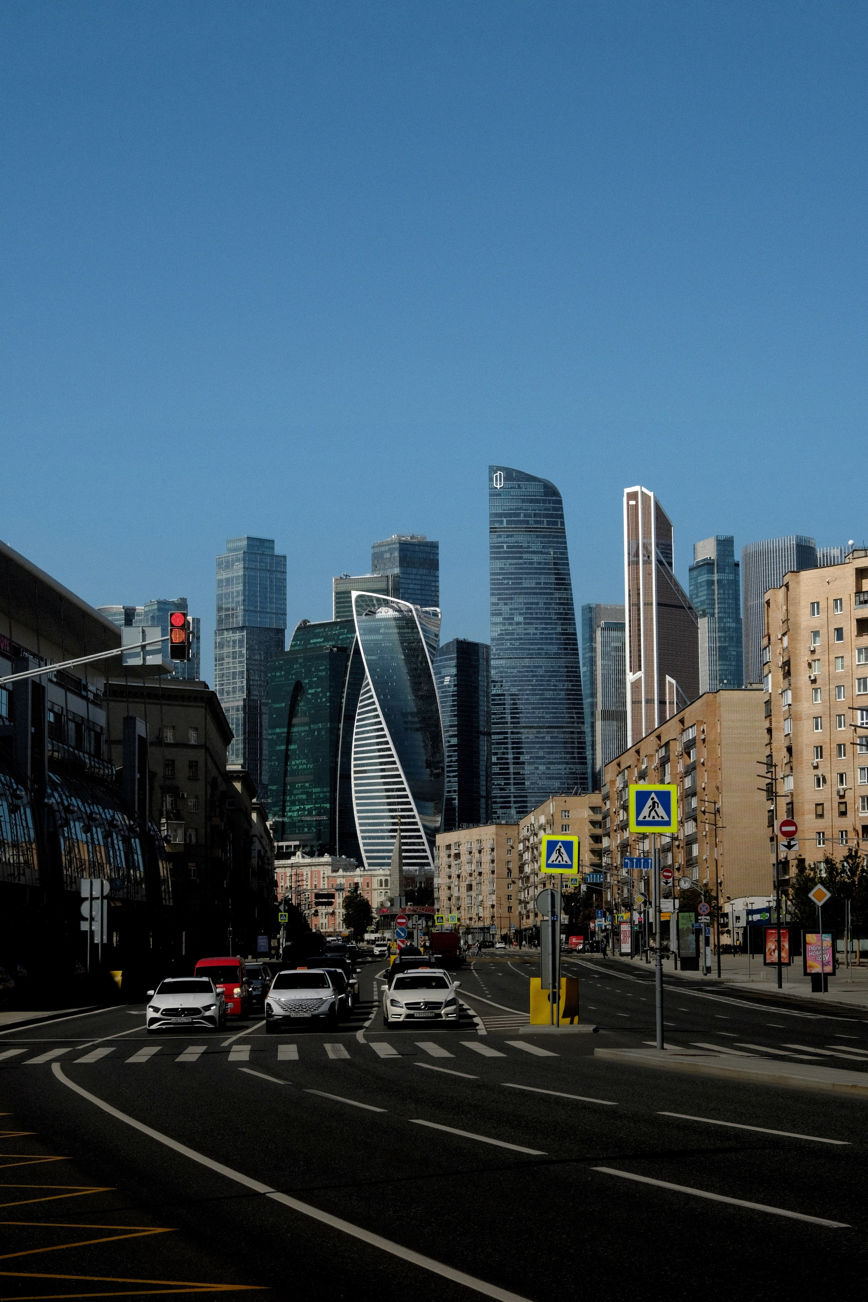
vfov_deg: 27.0
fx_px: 2712
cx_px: 434
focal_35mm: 75
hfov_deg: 18.2
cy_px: 651
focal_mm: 50
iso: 640
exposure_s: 1/1800
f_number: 11
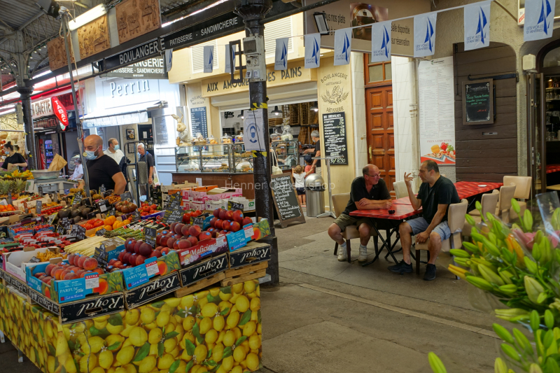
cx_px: 280
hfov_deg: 57.2
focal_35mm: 33
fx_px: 513
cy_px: 186
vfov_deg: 40.0
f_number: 2.8
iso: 125
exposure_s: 1/80
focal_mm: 12.2
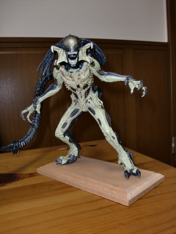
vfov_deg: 51.4
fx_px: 244
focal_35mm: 36
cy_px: 117
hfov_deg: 39.7
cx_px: 88
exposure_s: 1/30
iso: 125
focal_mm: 6.3
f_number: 2.8
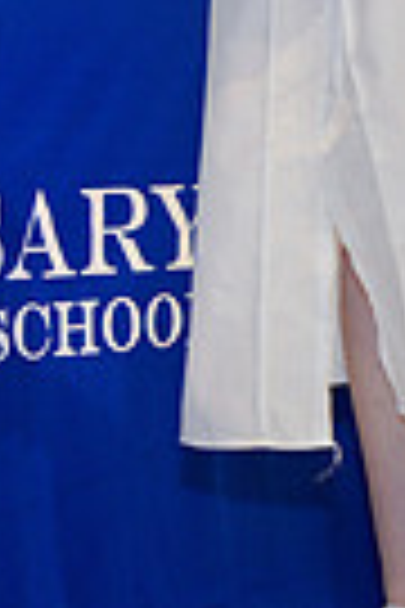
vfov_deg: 7.1
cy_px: -401
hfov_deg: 4.8
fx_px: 4792
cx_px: 315
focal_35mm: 284
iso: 2500
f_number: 6.3
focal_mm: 85
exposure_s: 1/80
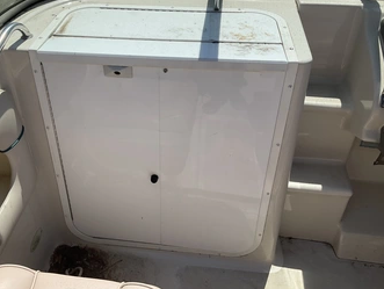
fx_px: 389
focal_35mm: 35
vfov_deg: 40.6
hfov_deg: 52.4
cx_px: 165
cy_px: 117
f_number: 1.8
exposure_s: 1/4065
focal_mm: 3
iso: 25
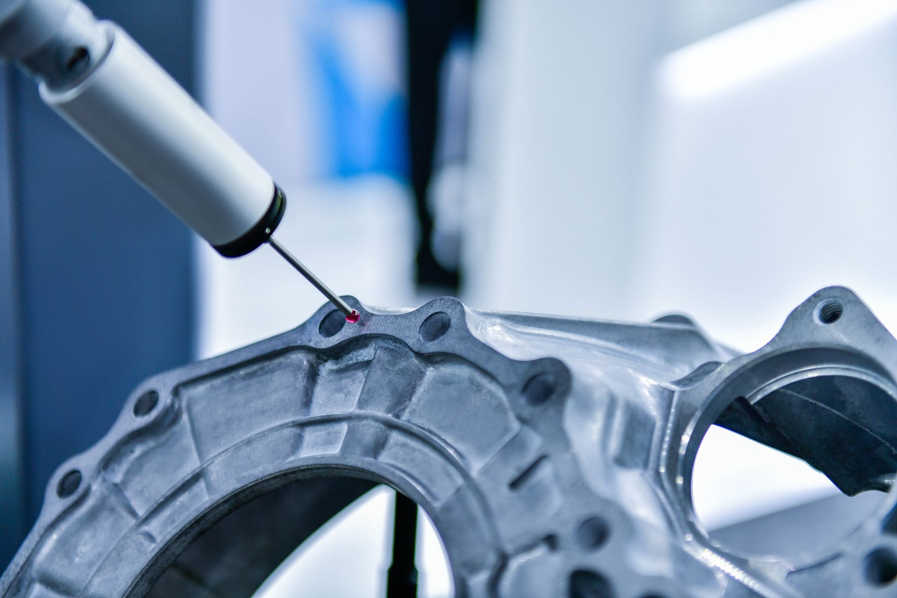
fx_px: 1744
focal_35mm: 70
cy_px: 299
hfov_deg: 28.9
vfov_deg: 19.4
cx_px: 448
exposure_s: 1/125
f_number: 2.8
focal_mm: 70
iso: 400
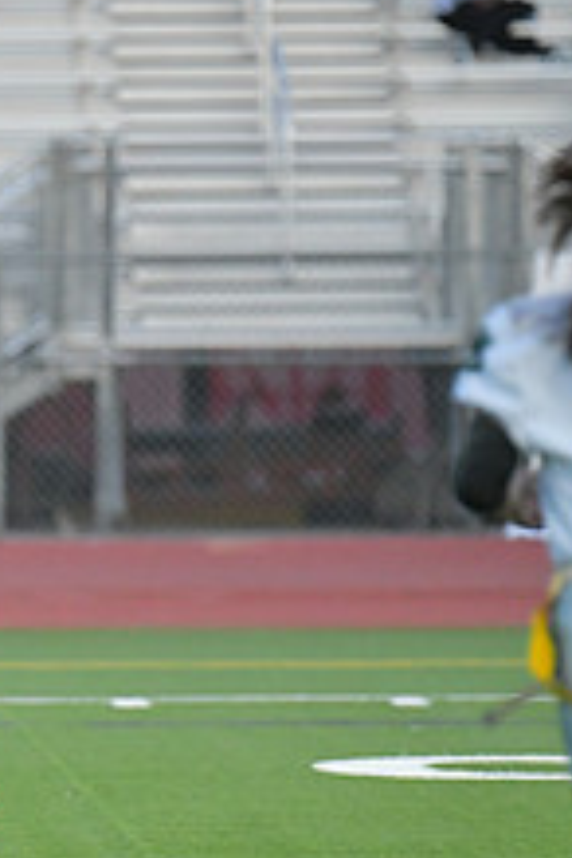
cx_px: -239
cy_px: 476
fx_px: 15133
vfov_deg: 3.2
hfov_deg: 2.2
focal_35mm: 635
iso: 3200
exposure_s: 1/3200
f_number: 2.8
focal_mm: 240
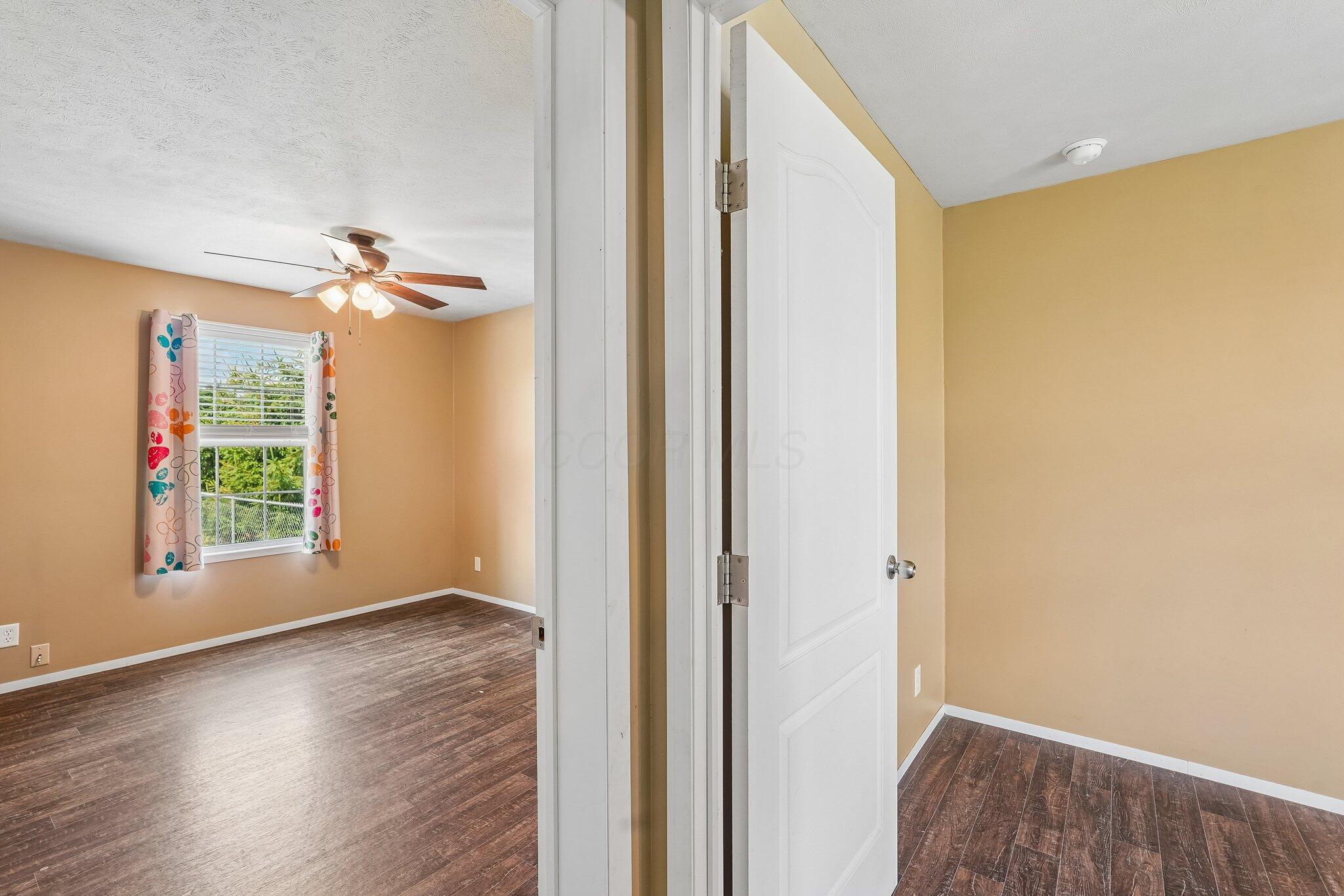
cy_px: 448
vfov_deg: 72.0
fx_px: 616
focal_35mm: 16
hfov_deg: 95.0
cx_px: 672
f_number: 8
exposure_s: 1/20
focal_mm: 16.5
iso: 400
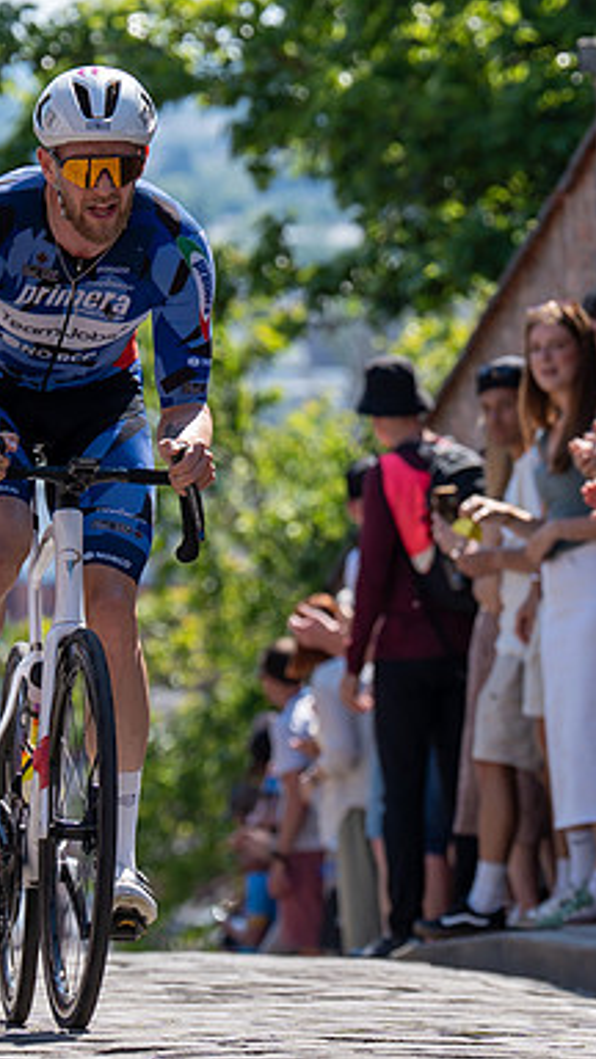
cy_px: 484
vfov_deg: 6.6
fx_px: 9187
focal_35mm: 327
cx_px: 120
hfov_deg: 3.7
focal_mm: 119
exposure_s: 1/1000
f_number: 3.5
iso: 100
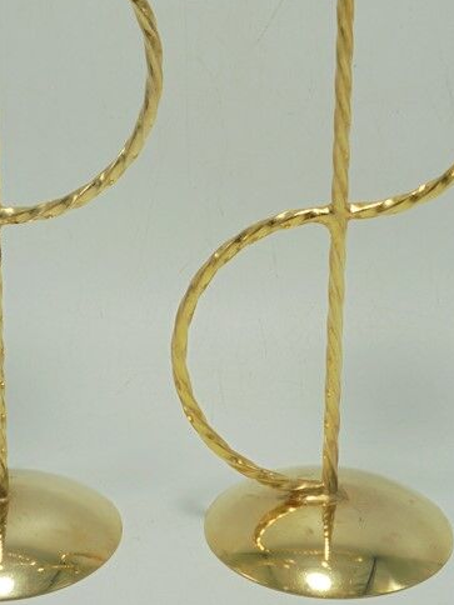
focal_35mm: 80
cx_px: 179
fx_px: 1399
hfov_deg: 18.4
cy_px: 151
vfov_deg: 24.2
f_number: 4.5
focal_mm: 7.8
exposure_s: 1/80
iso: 100
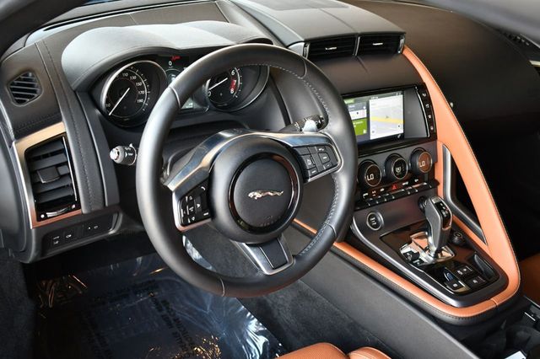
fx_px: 555
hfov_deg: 51.9
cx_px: 270
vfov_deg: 35.9
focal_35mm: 37
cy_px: 180
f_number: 4
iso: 800
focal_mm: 25
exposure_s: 1/160
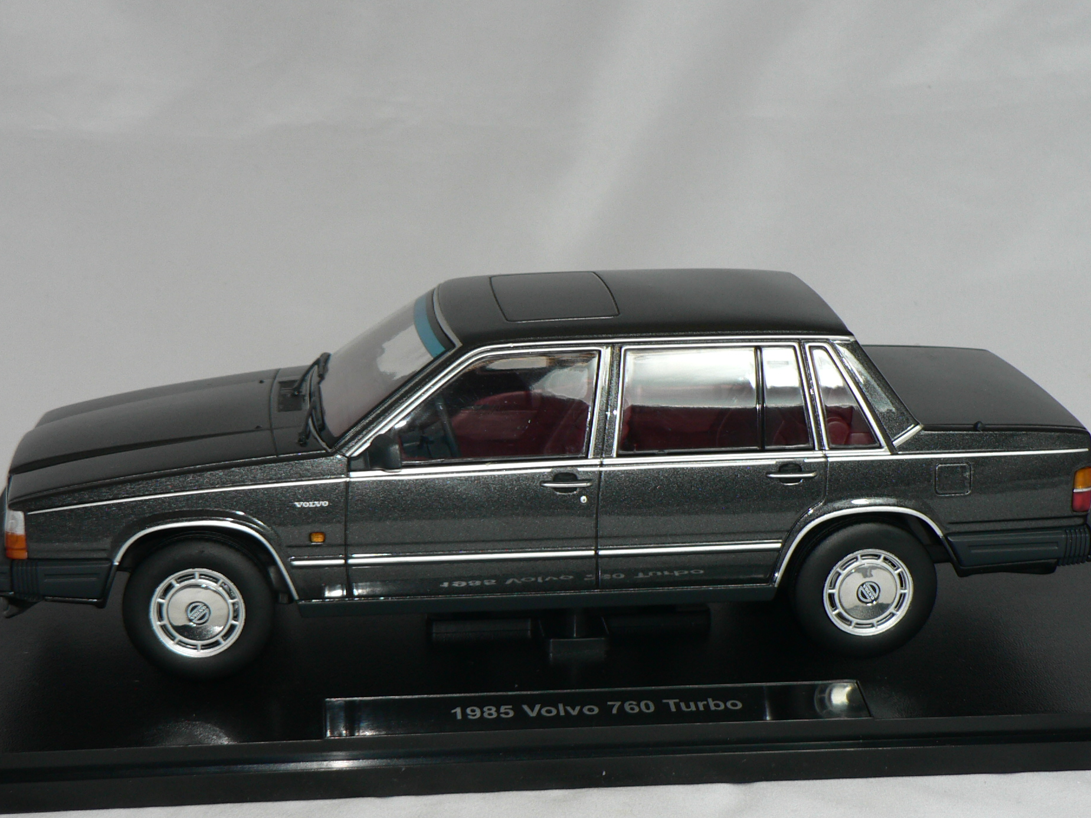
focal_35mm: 72
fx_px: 2269
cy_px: 478
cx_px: 549
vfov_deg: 20.4
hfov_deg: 27.0
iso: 80
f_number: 2.8
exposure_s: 1/60
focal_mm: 8.7
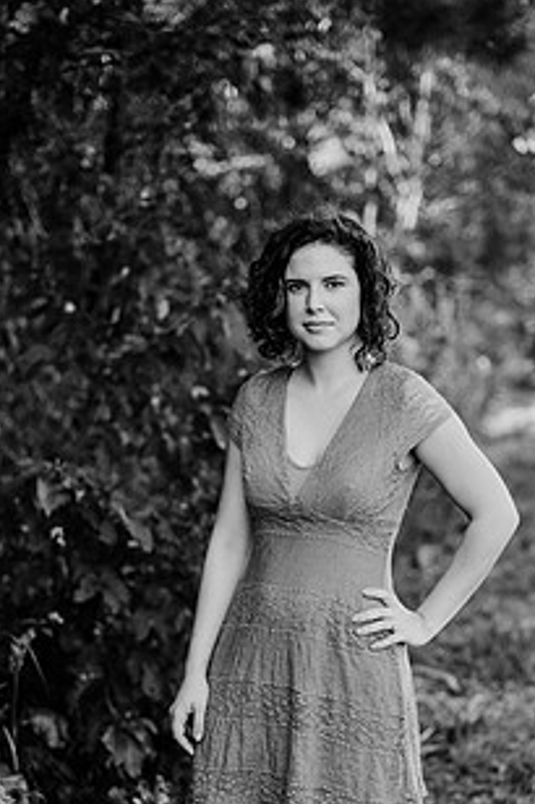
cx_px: 298
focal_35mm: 73
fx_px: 1629
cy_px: 556
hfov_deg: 18.6
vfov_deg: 27.5
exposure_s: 1/800
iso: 200
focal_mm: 50
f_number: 2
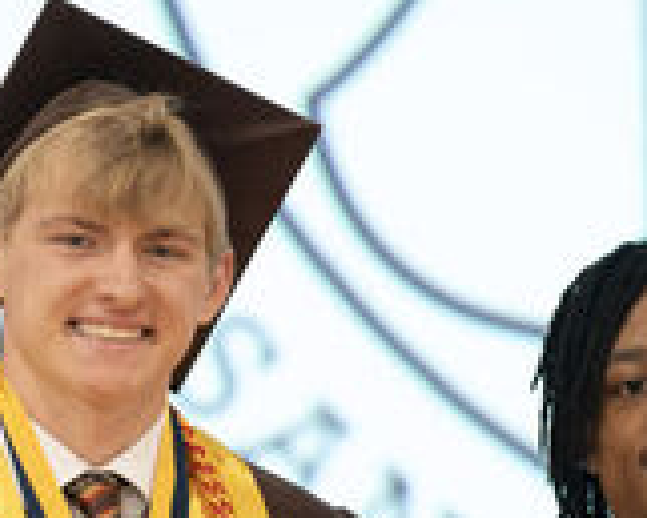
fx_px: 13700
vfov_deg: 2.2
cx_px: 119
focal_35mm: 715
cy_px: 787
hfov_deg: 2.7
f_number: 3.2
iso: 1600
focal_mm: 200
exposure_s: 1/100
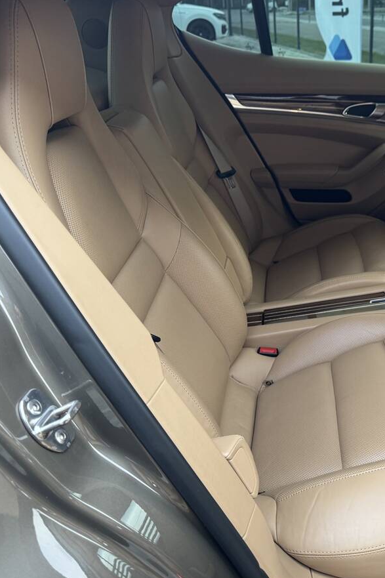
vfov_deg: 55.8
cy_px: 293
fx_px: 546
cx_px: 318
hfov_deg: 37.2
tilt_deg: -26.8
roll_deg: +1.3
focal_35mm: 34
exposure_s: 1/106
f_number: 1.78
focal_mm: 6.76
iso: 200
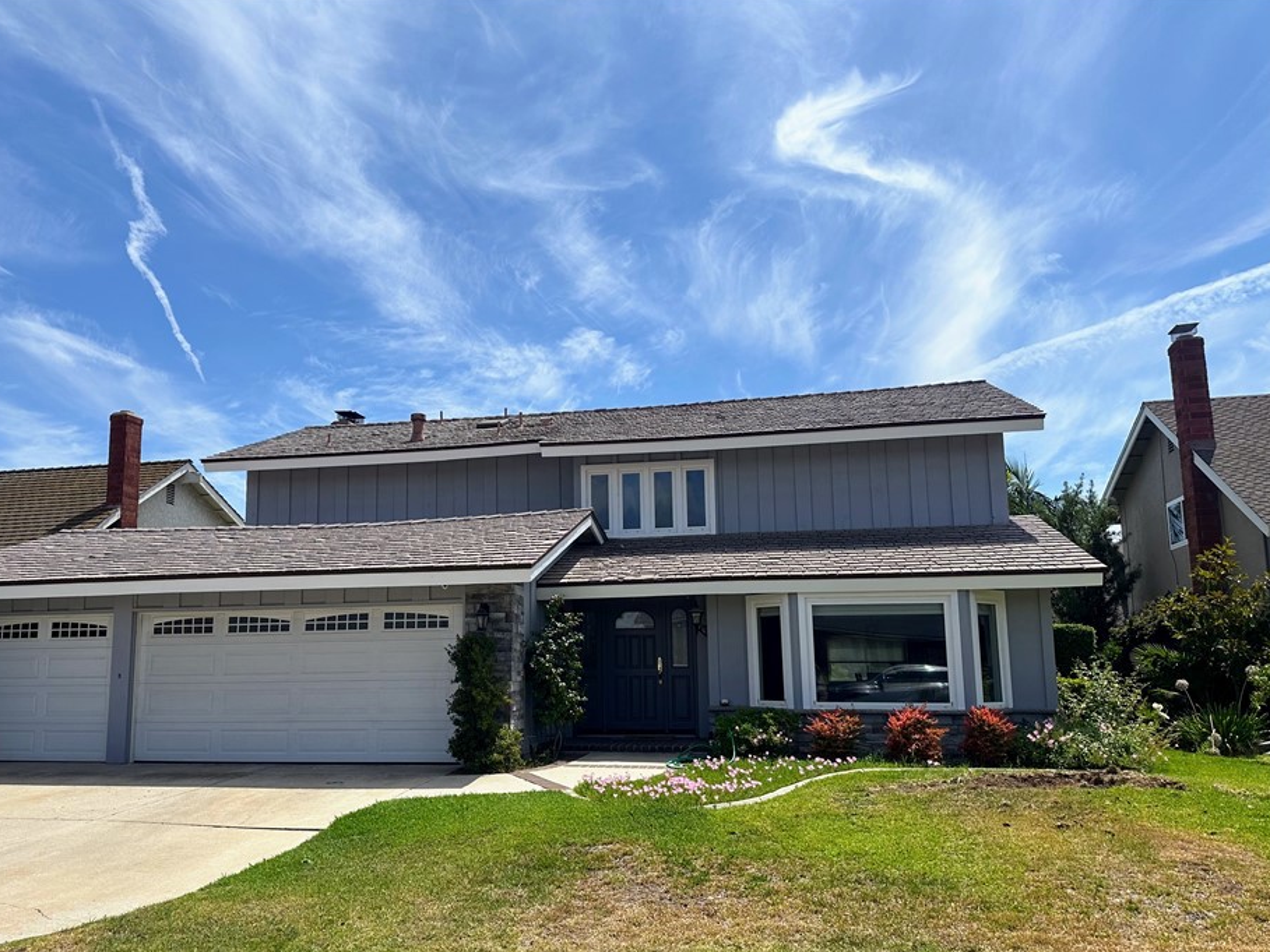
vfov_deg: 51.3
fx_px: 991
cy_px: 530
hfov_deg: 65.1
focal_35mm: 27
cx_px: 565
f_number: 1.78
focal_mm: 6.86
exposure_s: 1/5525
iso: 80
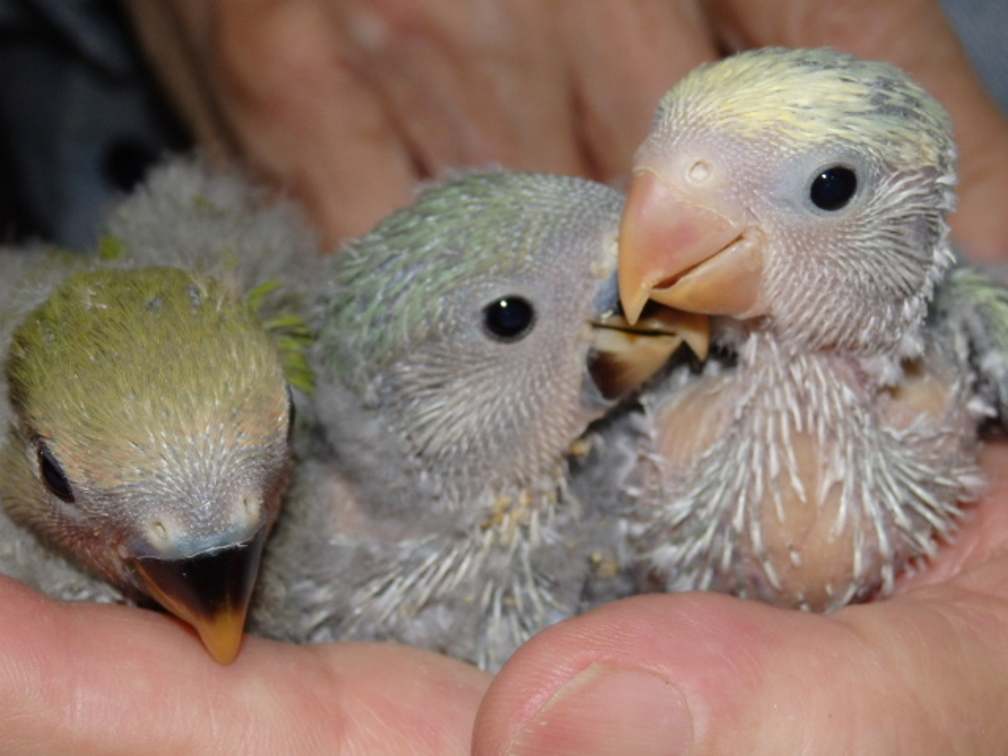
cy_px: 378
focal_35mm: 80
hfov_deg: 24.4
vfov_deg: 18.4
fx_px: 2330
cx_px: 504
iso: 320
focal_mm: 14.4
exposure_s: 1/40
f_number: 4.6
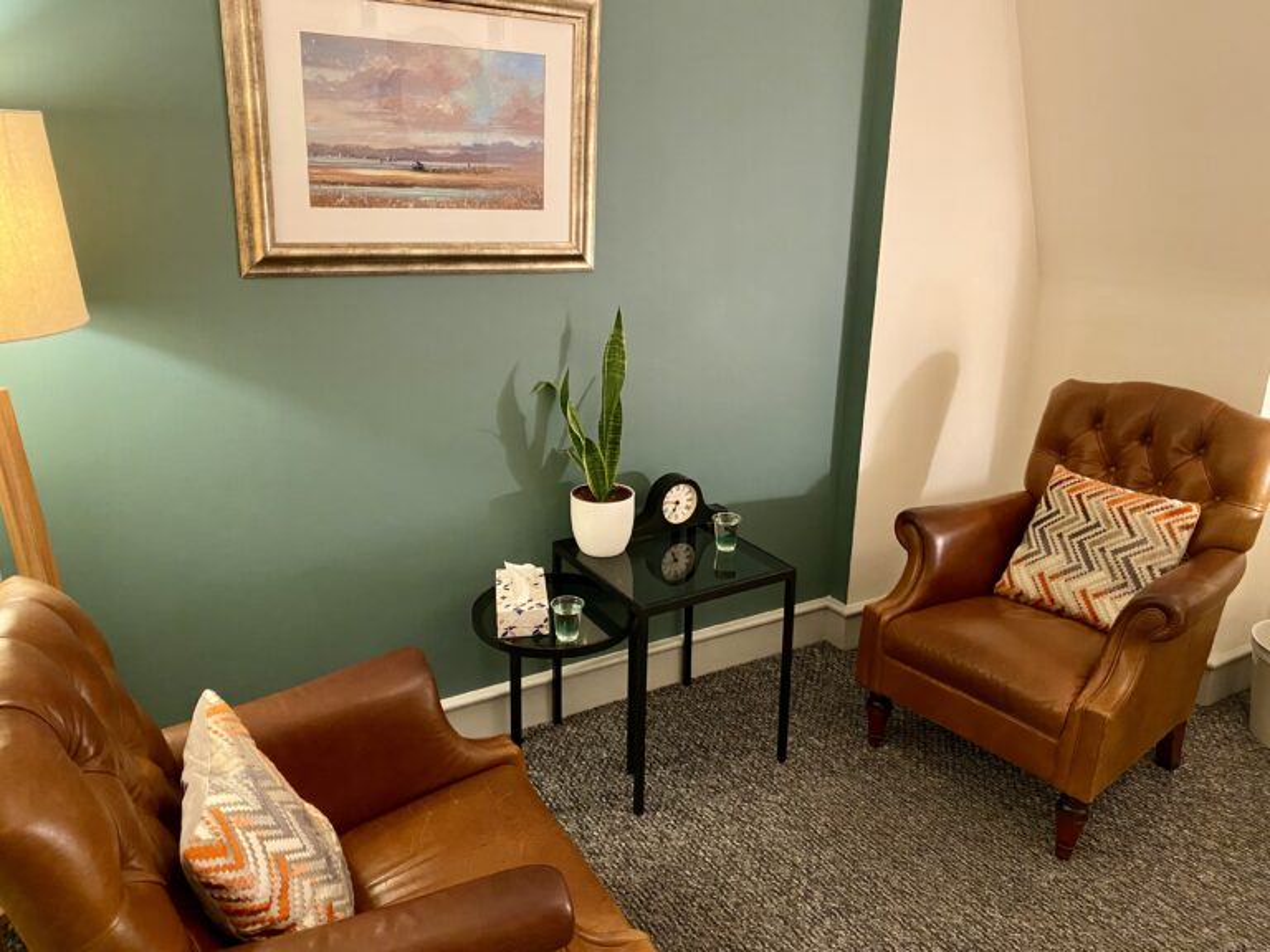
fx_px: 954
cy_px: 476
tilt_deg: -18.1
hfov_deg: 67.3
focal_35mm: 26
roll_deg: -0.6
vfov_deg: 53.1
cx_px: 635
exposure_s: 1/33
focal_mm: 4.25
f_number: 1.8
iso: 500
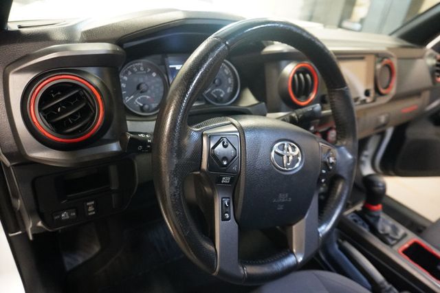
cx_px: 220
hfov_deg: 73.8
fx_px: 293
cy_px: 146
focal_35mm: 24
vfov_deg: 53.1
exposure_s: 1/60
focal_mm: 16
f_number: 3.5
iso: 5000
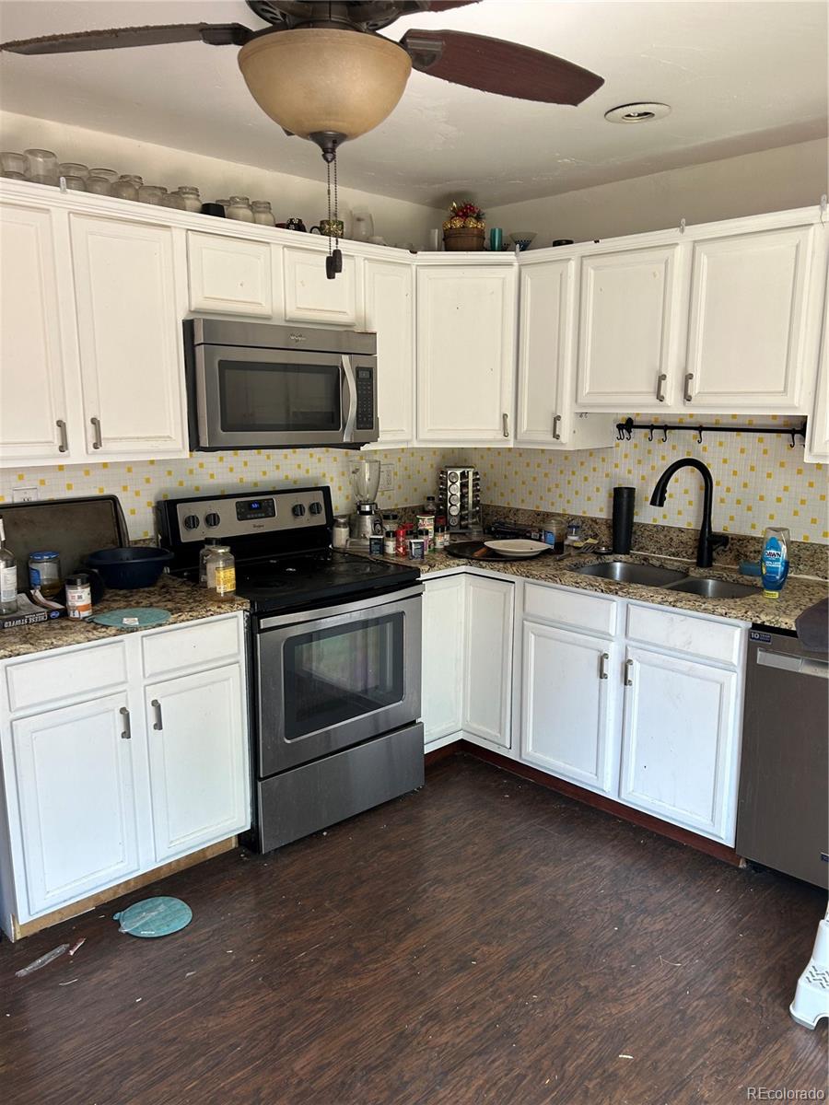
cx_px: 414
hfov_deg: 53.1
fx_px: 830
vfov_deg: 67.3
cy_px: 552
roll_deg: +0.0
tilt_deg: -11.0
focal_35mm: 26
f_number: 1.5
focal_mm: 5.7
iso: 50
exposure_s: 1/121
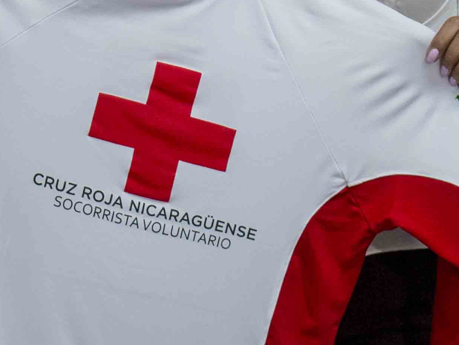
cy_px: 61
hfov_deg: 9.9
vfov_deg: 7.5
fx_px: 2626
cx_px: 7
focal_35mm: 198
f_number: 8
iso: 1600
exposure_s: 1/125
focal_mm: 42
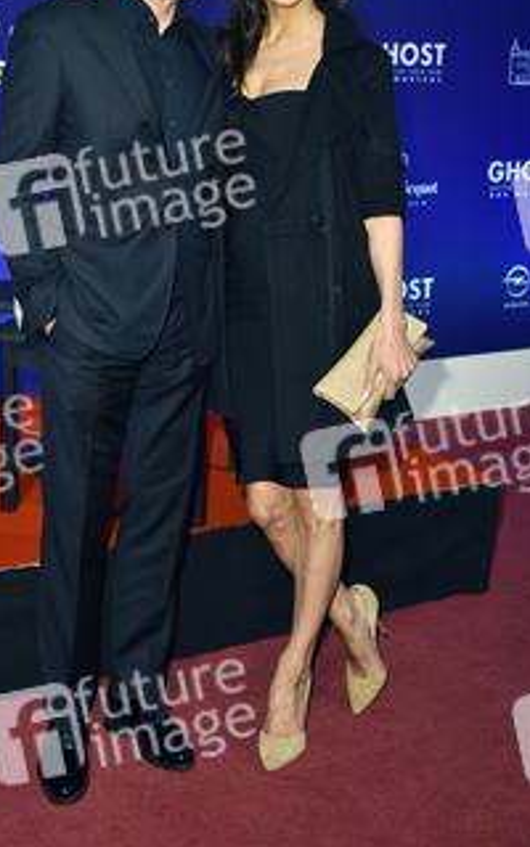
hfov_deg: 23.1
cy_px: 326
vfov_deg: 36.1
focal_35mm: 56
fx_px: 1294
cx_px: 196
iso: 500
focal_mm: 44
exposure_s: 1/160
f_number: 6.3
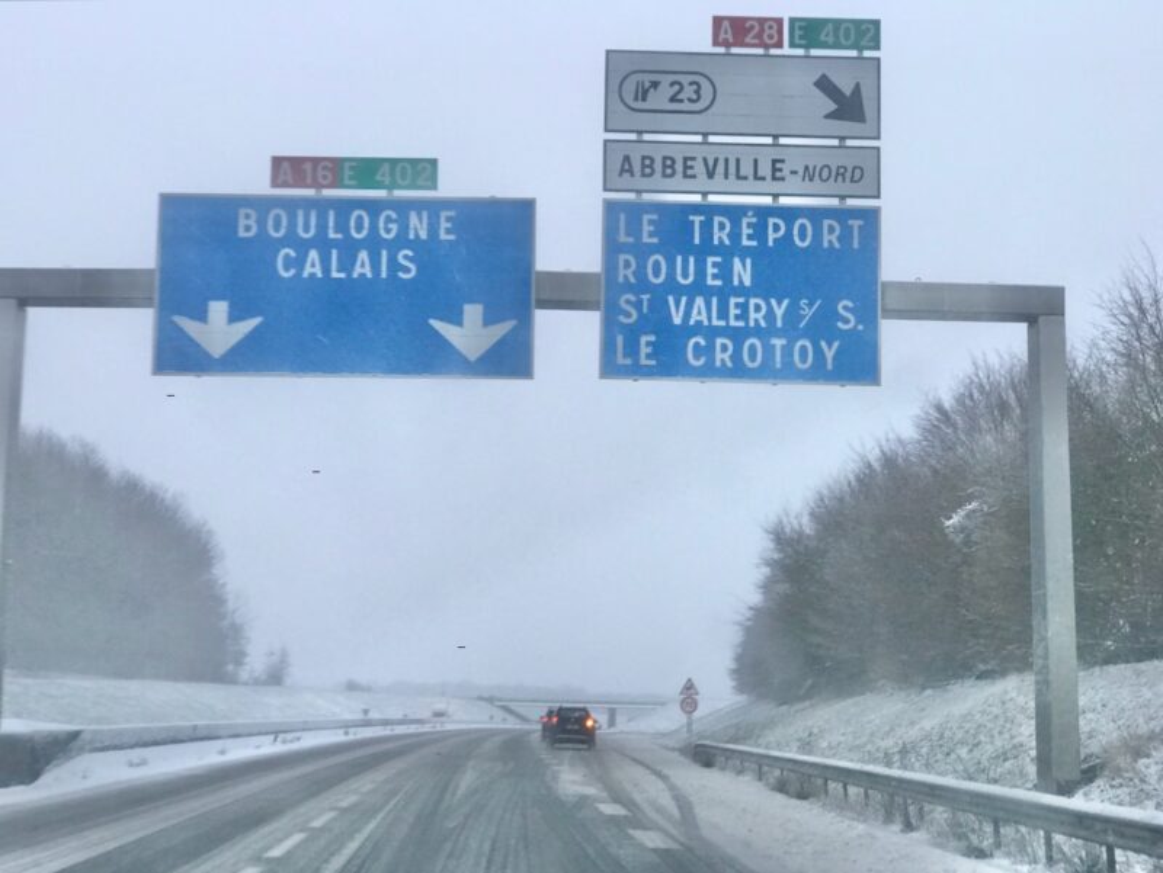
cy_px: 436
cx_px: 582
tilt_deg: +7.5
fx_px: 1916
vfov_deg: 25.7
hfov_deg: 33.8
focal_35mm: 57
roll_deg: -2.2
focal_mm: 6.6
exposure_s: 1/50
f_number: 2.8
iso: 40
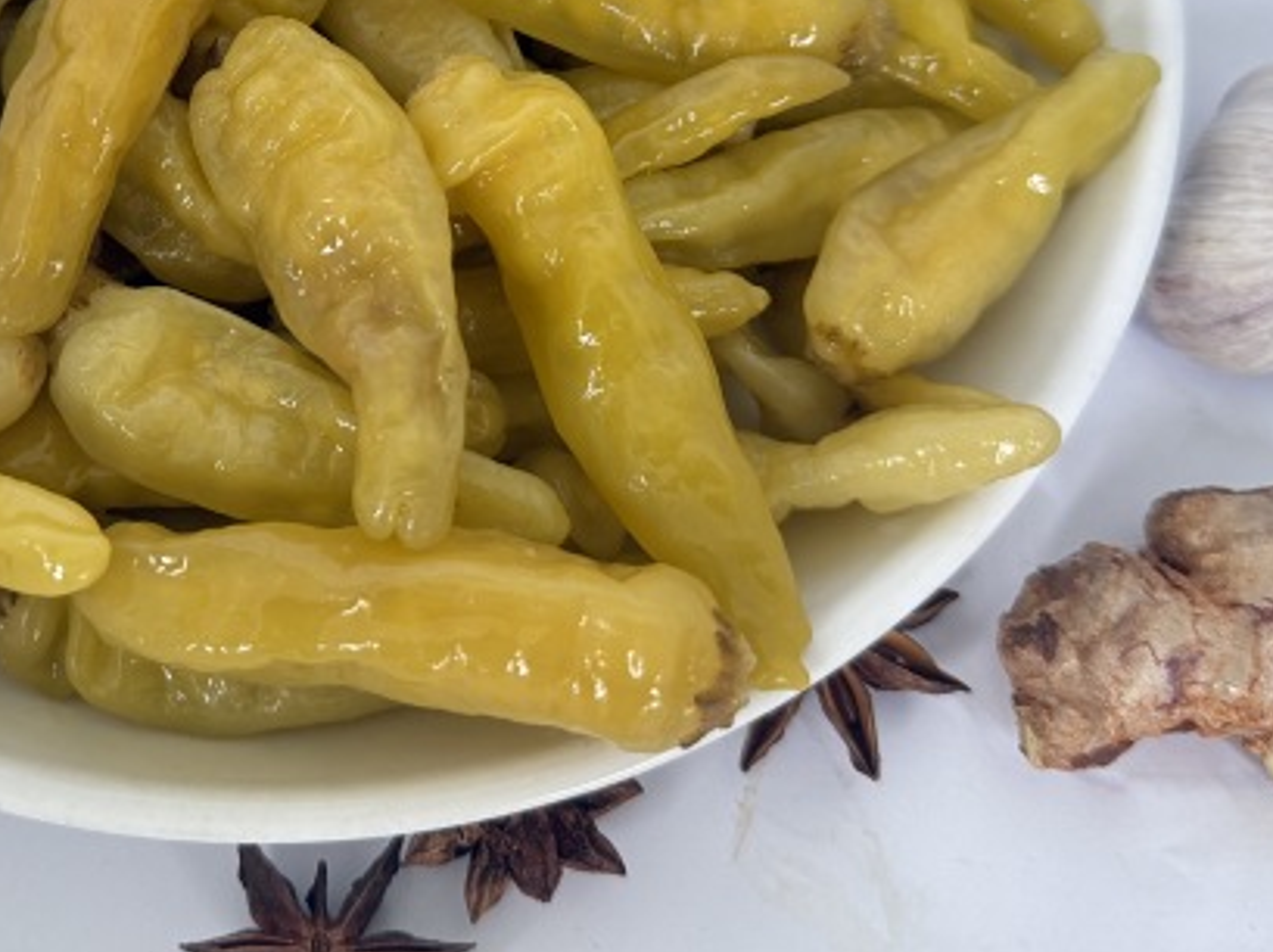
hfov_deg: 39.7
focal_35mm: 47
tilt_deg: -61.0
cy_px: 143
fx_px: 1727
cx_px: 364
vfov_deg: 29.8
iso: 200
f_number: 1.78
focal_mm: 6.76
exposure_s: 1/74
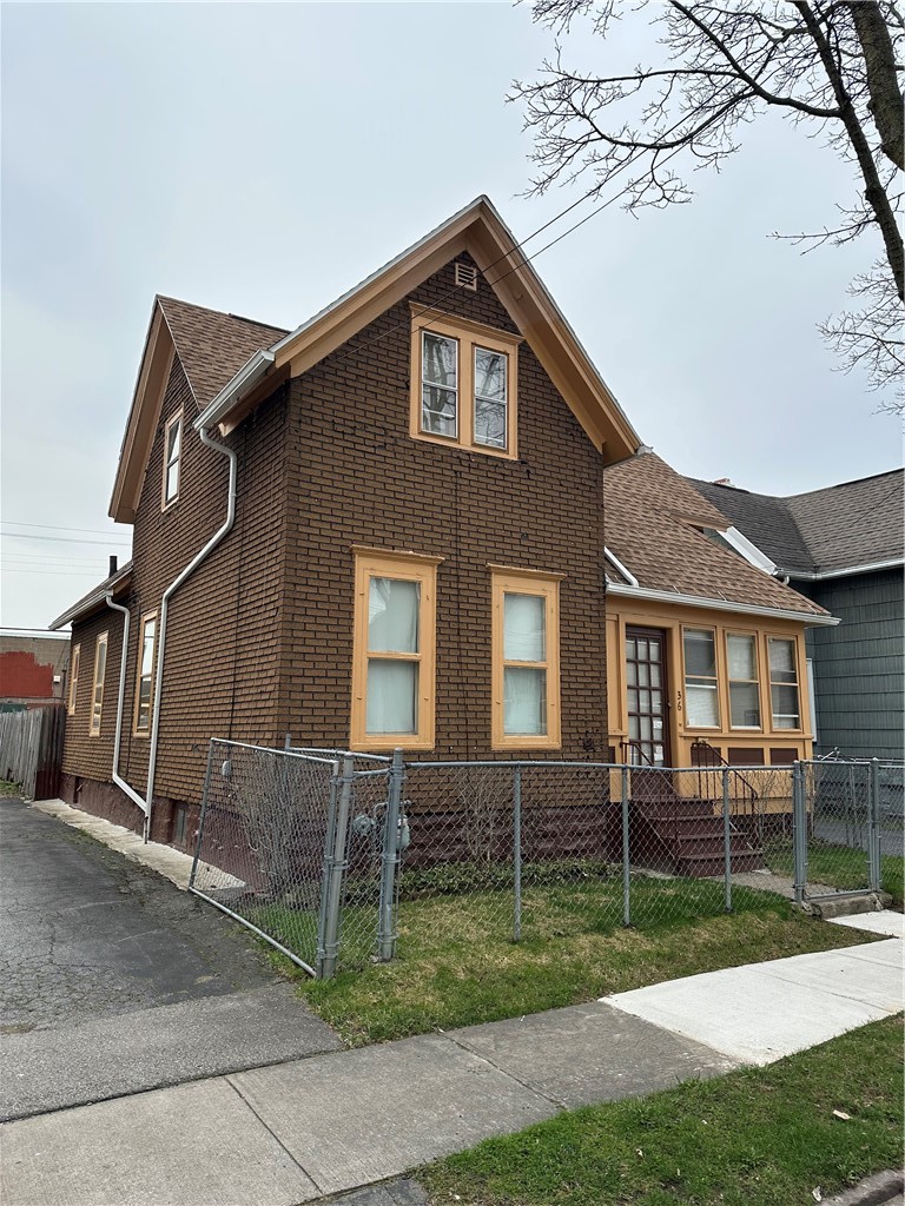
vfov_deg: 71.6
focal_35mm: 24
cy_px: 603
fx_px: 837
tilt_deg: +9.7
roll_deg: -1.7
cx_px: 452
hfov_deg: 56.8
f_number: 1.78
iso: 80
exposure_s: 1/4348
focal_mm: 6.86
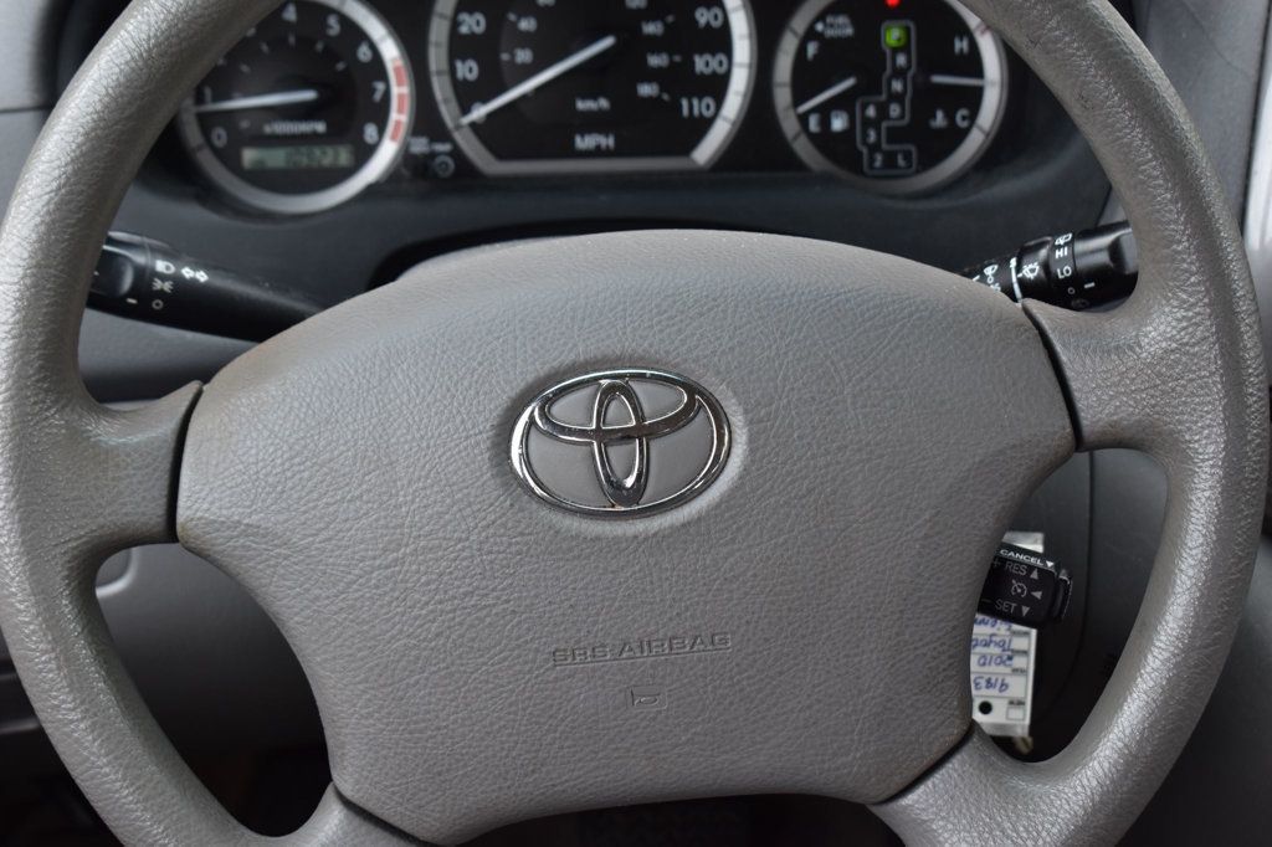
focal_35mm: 69
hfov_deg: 29.3
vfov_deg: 19.7
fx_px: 2437
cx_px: 636
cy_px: 424
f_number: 8
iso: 400
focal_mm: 46
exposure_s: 1/50
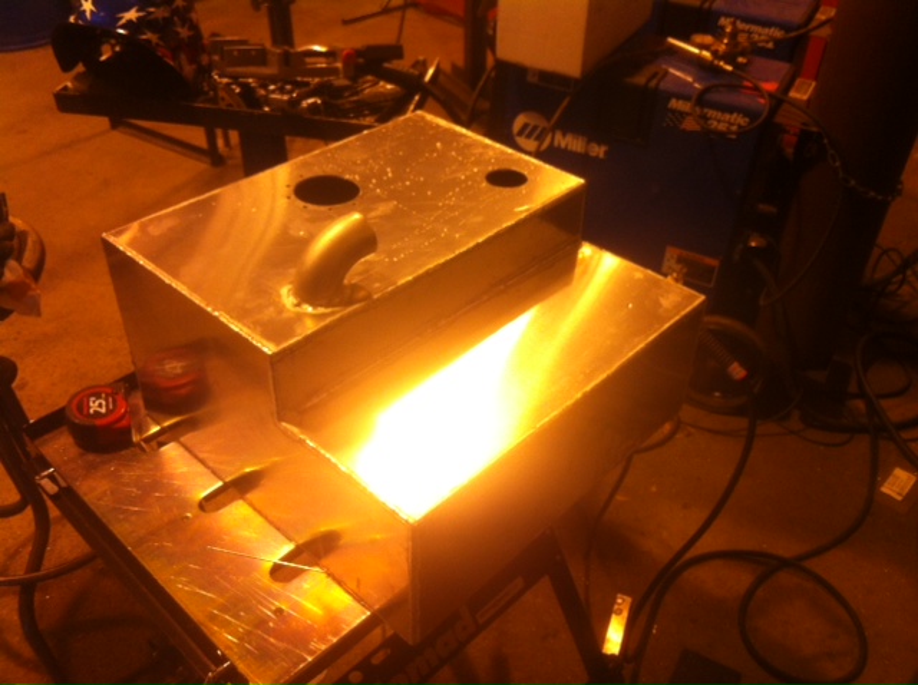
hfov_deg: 52.7
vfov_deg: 40.6
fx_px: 927
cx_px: 459
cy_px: 342
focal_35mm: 35
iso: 125
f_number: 2.8
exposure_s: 1/15
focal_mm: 3.85
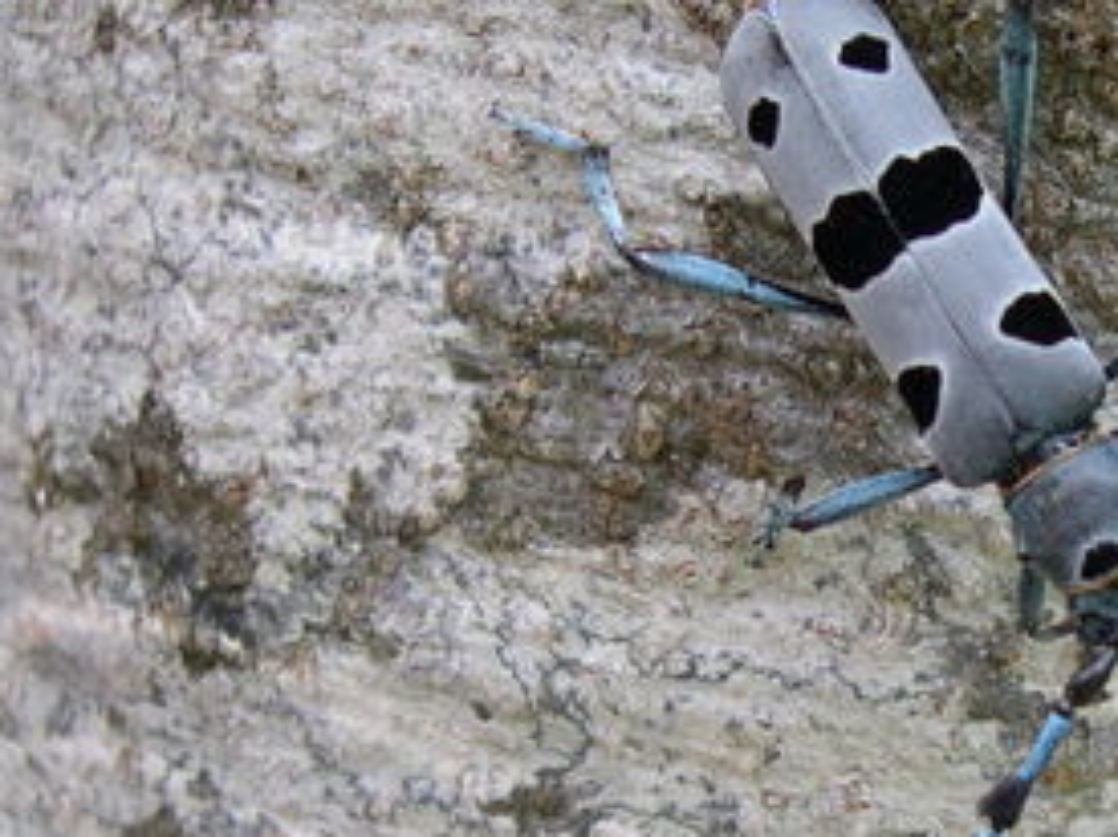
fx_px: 2679
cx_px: 1122
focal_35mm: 83
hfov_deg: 22.6
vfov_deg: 17.7
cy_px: 524
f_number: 2.8
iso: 100
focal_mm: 8
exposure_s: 1/195
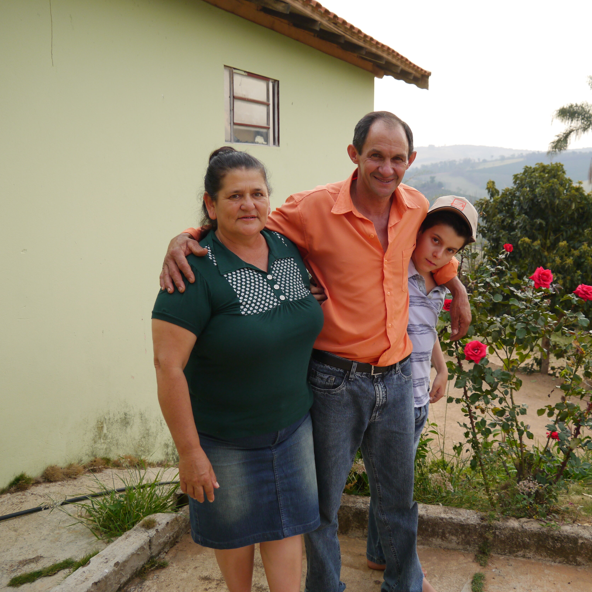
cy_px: 295
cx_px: 354
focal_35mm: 34
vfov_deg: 48.5
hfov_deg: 48.2
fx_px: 658
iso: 160
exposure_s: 1/400
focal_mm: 14
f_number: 3.5
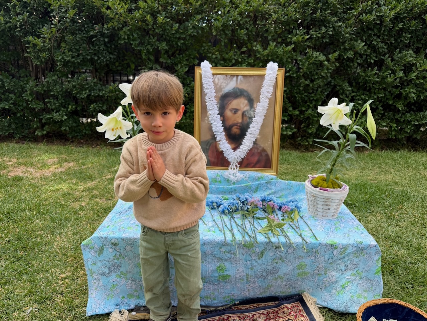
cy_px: 160
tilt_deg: -18.0
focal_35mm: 24
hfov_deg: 71.6
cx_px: 214
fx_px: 296
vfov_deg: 56.8
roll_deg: -2.4
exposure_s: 1/622
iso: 80
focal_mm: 6.76
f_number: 1.78
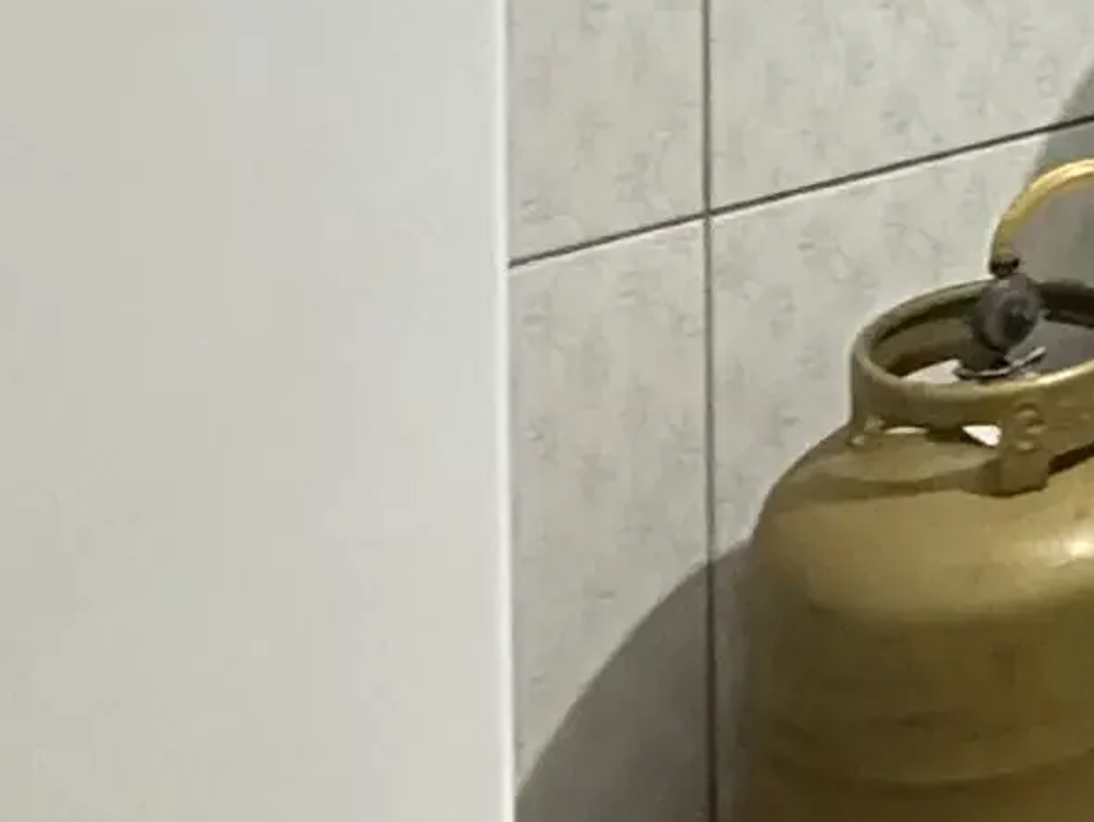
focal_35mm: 95
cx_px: 2065
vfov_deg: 13.3
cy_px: -833
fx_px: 3004
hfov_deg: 16.6
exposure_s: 1/40
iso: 1000
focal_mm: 2.22
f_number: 2.2
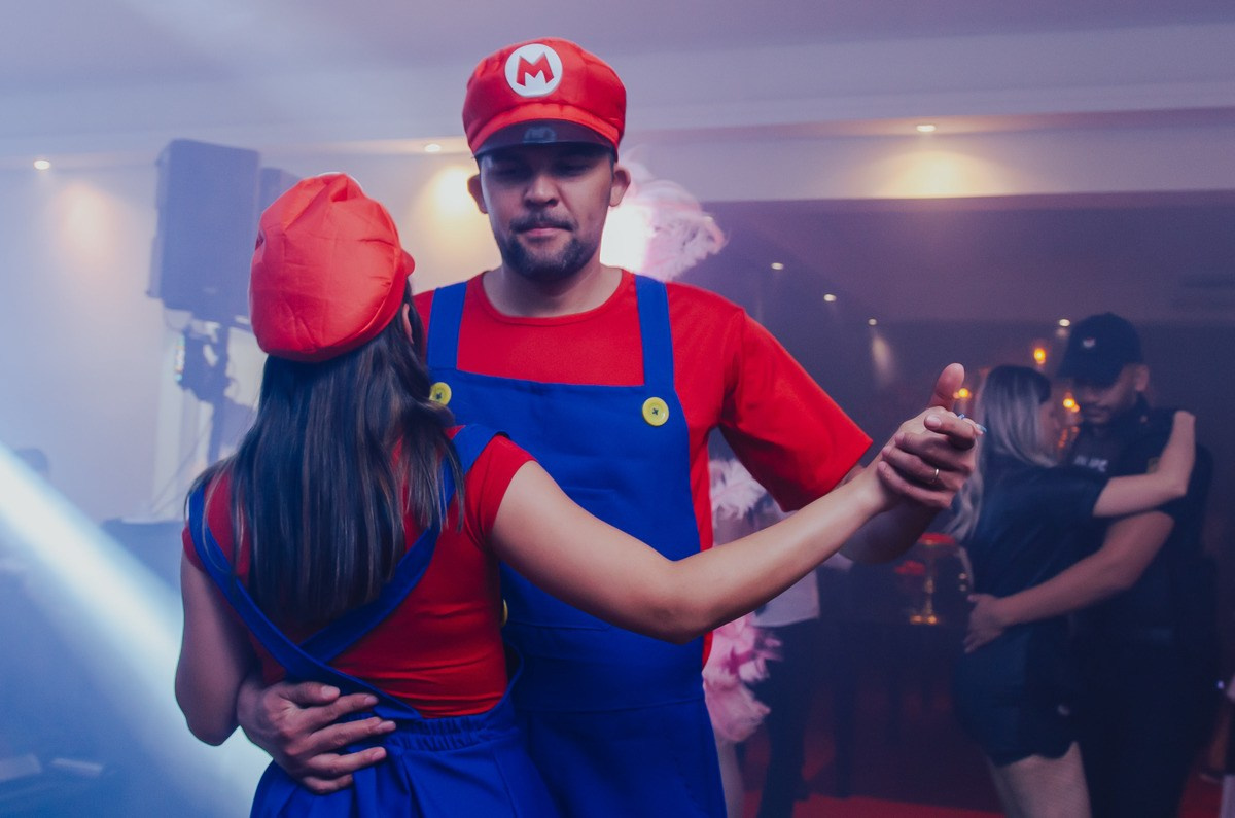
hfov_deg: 47.6
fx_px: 1399
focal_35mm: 41
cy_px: 283
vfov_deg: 32.4
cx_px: 623
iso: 320
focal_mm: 18
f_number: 2.8
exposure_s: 1/60
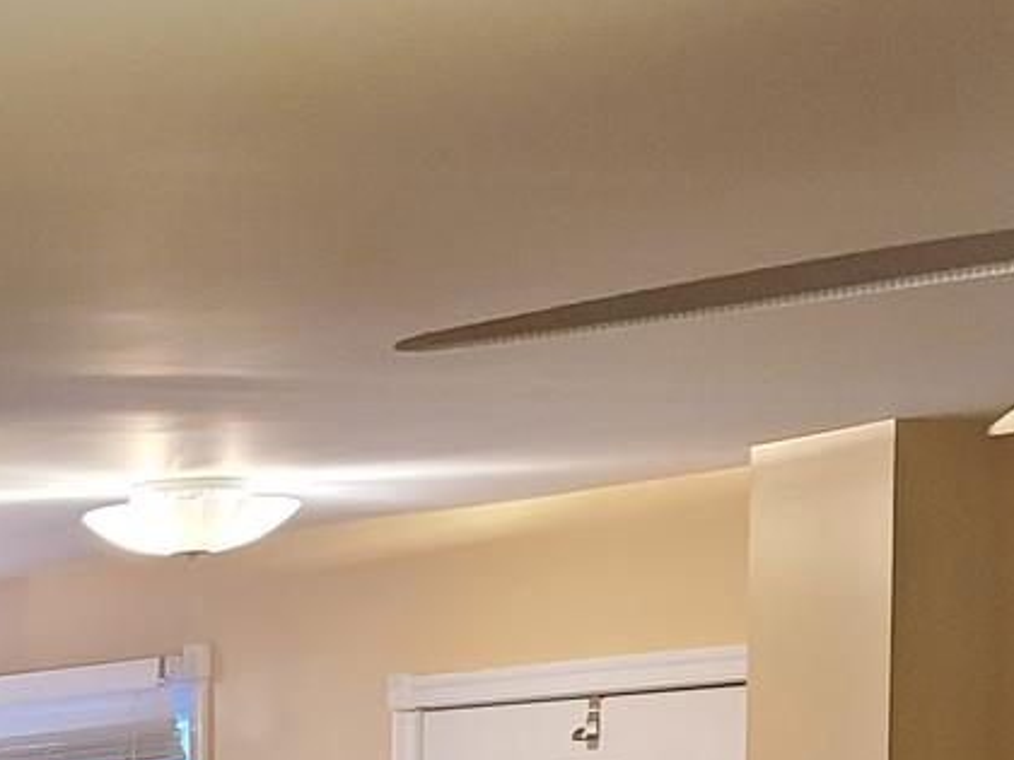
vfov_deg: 11.6
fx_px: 3574
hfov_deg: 14.9
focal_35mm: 122
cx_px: -550
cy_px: 1175
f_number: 1.8
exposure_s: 1/39
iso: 500
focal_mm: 7
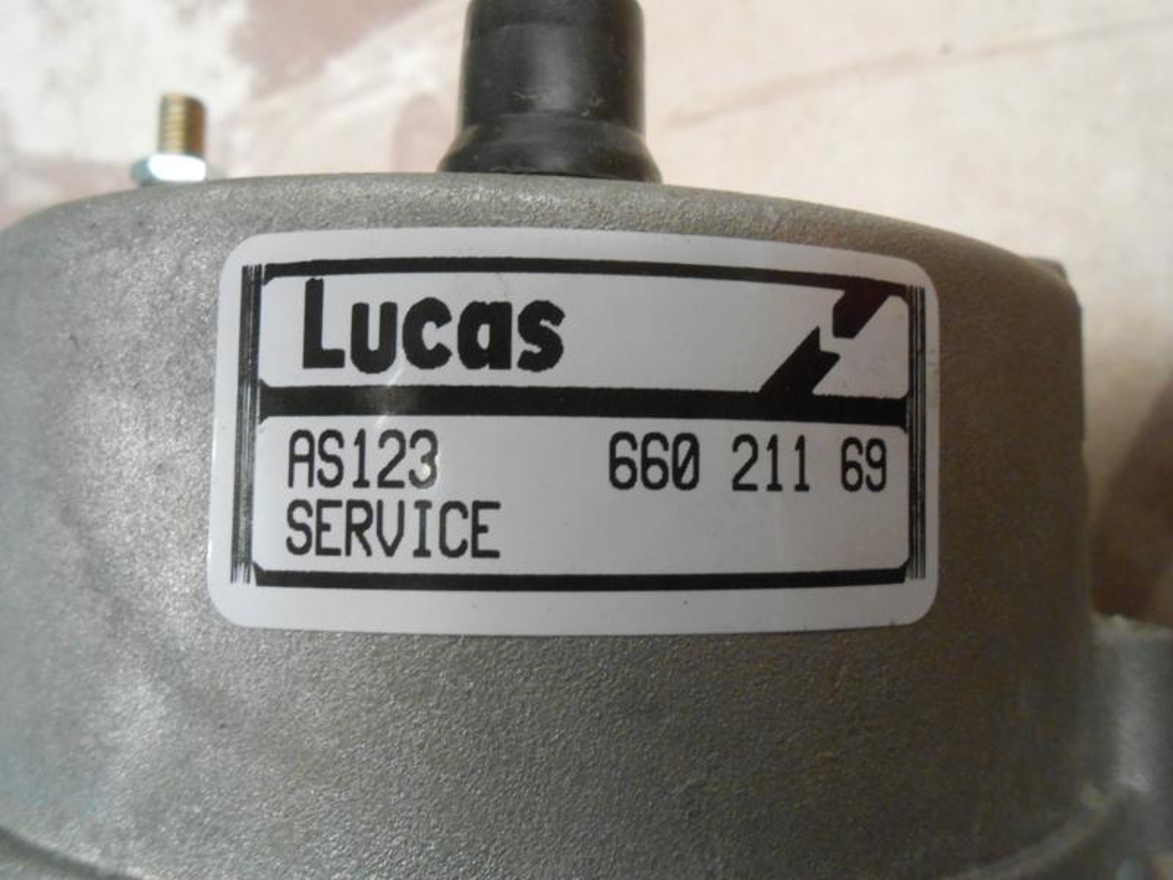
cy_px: 440
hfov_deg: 67.3
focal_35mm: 26
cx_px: 586
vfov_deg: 53.1
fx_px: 881
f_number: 3.5
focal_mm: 4.6
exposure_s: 1/25
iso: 400
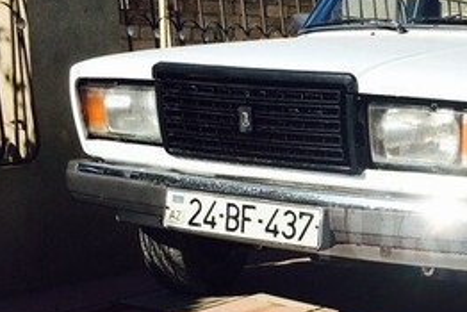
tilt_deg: -10.7
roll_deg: -2.5
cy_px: 233
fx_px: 986
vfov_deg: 17.9
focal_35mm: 76
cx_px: 487
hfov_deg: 25.1
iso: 32
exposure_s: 1/2564
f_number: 2.2
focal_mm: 4.15
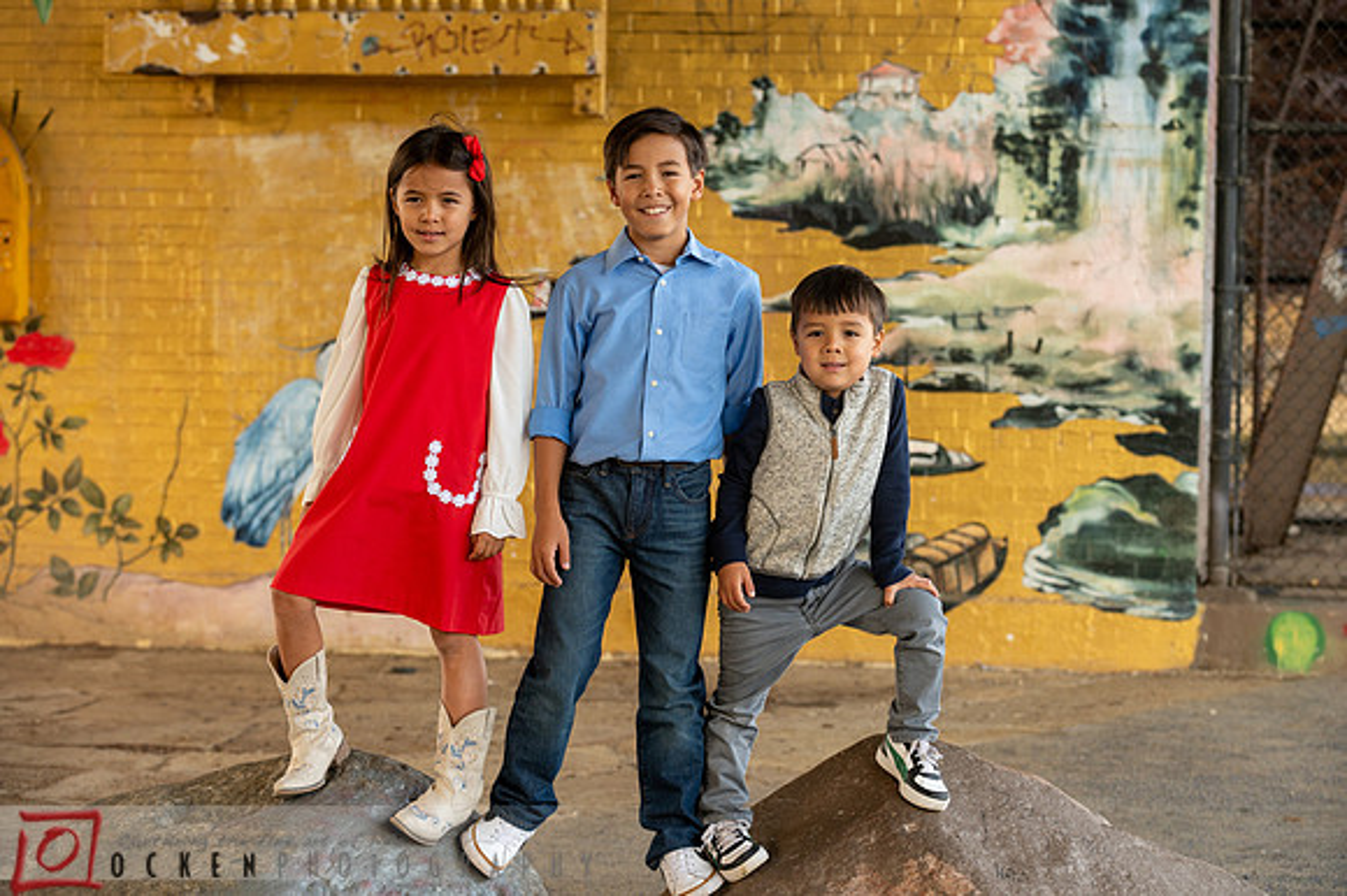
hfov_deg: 21.5
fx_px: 3544
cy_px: 433
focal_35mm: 95
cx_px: 709
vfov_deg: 14.4
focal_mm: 90
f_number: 3.5
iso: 400
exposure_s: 1/200
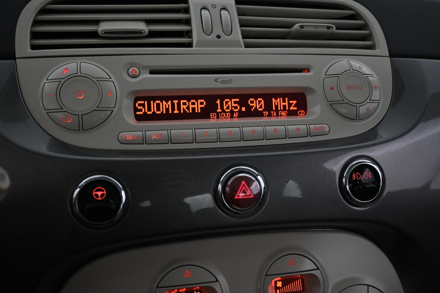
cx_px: 220
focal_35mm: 37
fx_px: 449
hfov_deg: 52.2
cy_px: 146
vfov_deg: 36.2
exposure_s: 1/40
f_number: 4.2
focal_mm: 24.5
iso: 900
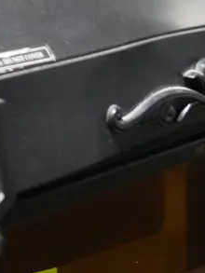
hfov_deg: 14.1
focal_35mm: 105
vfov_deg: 17.1
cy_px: 395
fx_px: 828
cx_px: 153
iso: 1600
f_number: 3.6
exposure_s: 1/60
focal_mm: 15
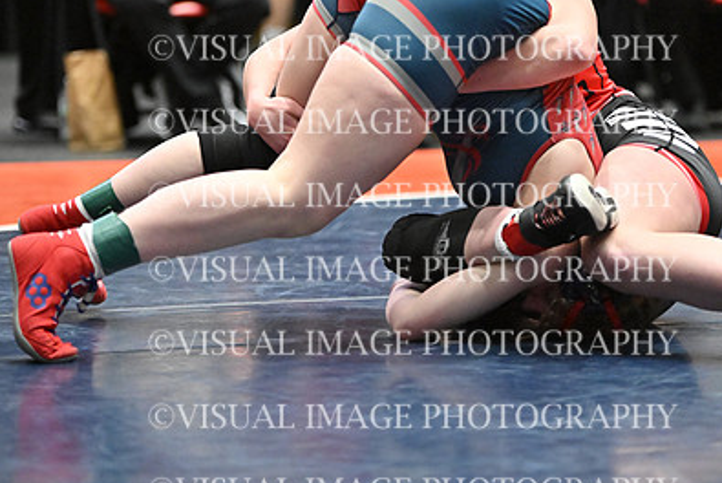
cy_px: 158
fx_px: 4415
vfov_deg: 6.3
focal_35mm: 220
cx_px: 413
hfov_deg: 9.3
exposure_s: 1/1250
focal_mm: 150
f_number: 2.8
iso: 6400
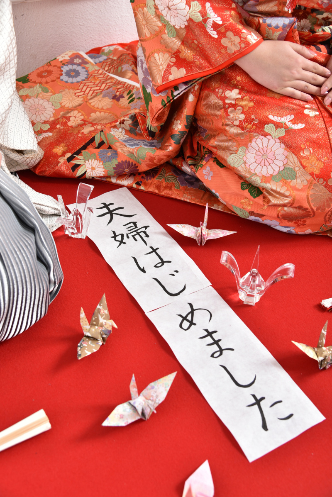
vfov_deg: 48.4
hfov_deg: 33.4
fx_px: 553
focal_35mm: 40
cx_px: 166
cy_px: 248
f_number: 5
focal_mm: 40
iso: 320
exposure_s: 1/160
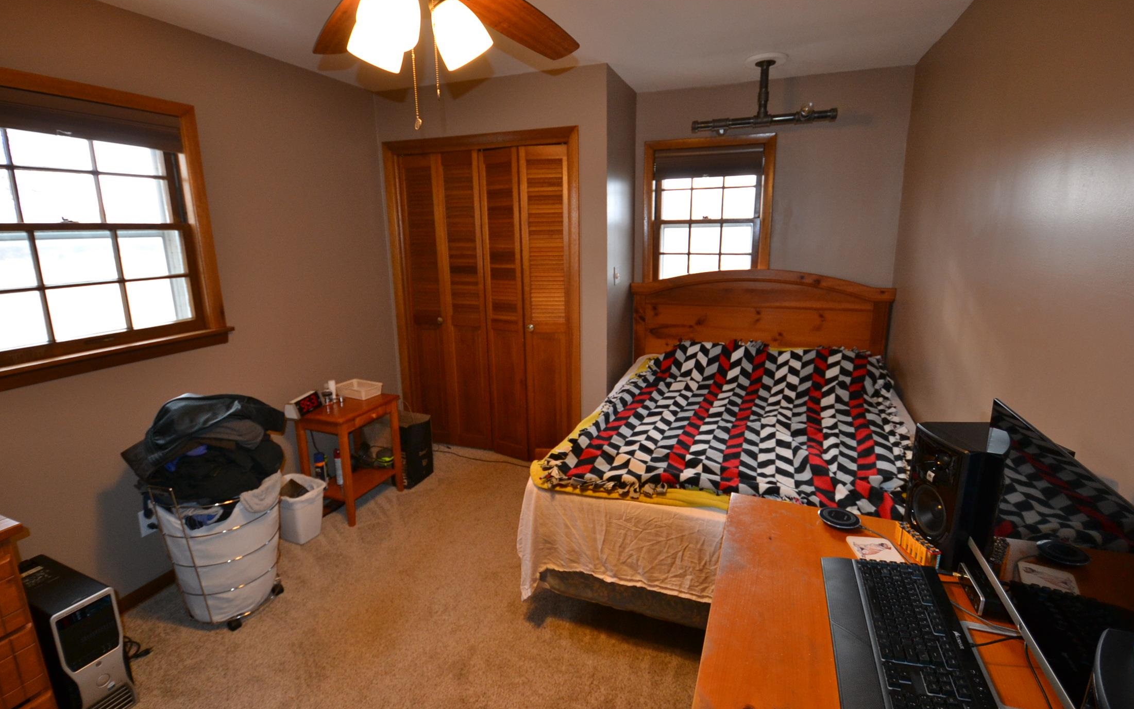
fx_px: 495
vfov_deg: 71.2
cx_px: 561
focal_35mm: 16
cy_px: 331
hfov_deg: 97.8
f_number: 3.5
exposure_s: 1/60
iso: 640
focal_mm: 10
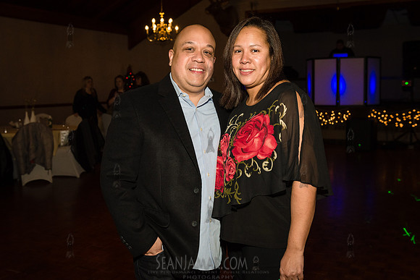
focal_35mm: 42
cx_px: 210
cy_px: 140
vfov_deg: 31.9
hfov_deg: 46.4
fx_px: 490
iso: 1600
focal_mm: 42
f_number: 5
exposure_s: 1/400
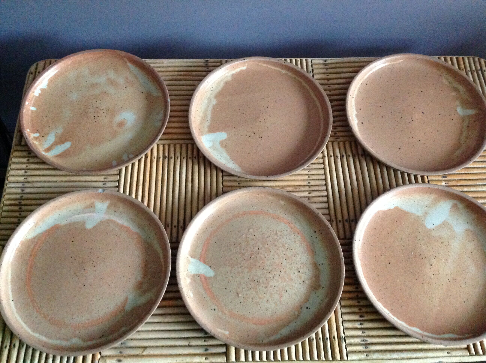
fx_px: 491
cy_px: 182
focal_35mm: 35
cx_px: 243
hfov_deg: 52.7
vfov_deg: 40.6
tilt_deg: -64.2
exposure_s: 1/15
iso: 640
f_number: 2.4
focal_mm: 4.28
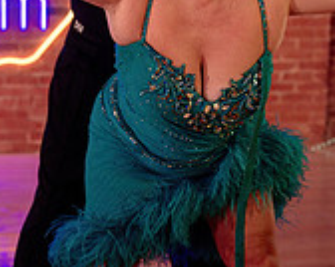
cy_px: 160
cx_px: 72
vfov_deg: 14.9
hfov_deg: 18.5
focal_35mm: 103
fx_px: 1020
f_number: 2
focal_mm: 28
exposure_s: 1/400
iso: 800
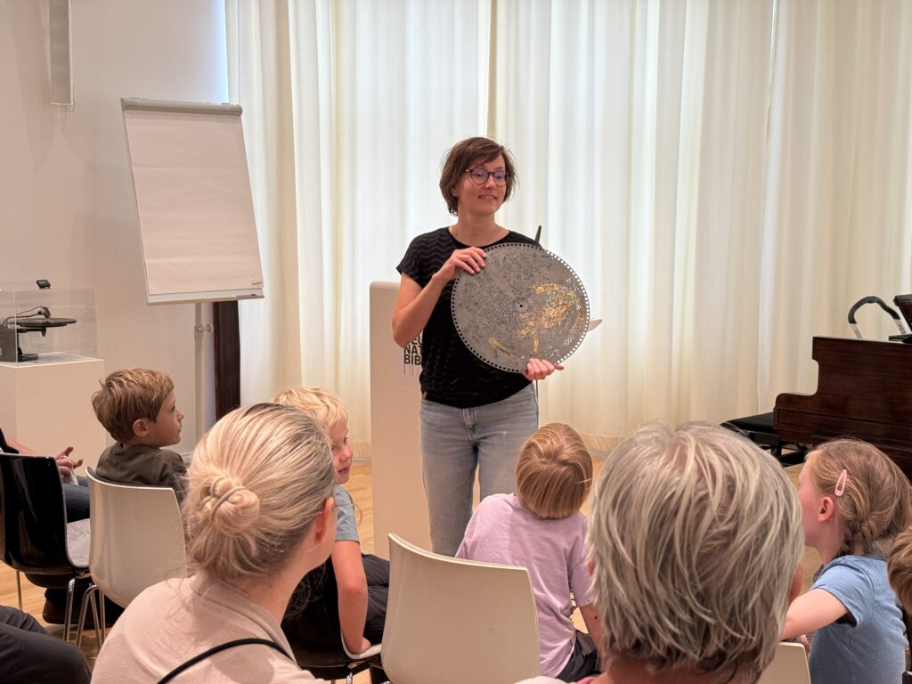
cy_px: 342
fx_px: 1265
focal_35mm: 48
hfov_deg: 39.7
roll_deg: -0.5
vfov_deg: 30.3
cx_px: 456
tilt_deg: -6.2
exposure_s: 1/100
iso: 100
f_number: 1.78
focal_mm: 6.76
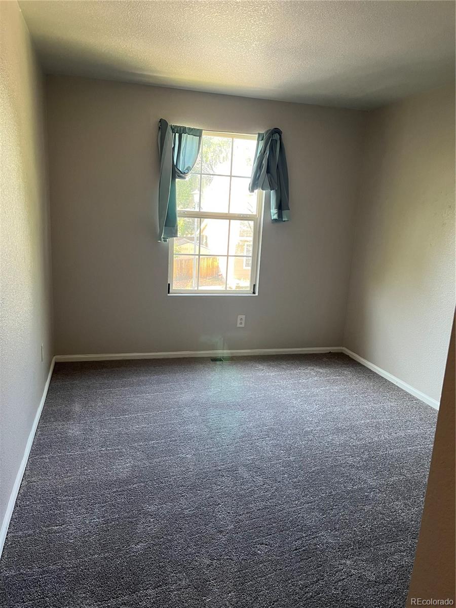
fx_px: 457
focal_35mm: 26
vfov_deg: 67.3
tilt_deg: -13.2
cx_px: 228
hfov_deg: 53.1
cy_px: 304
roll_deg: -2.9
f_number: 1.6
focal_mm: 5.1
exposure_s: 1/60
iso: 125
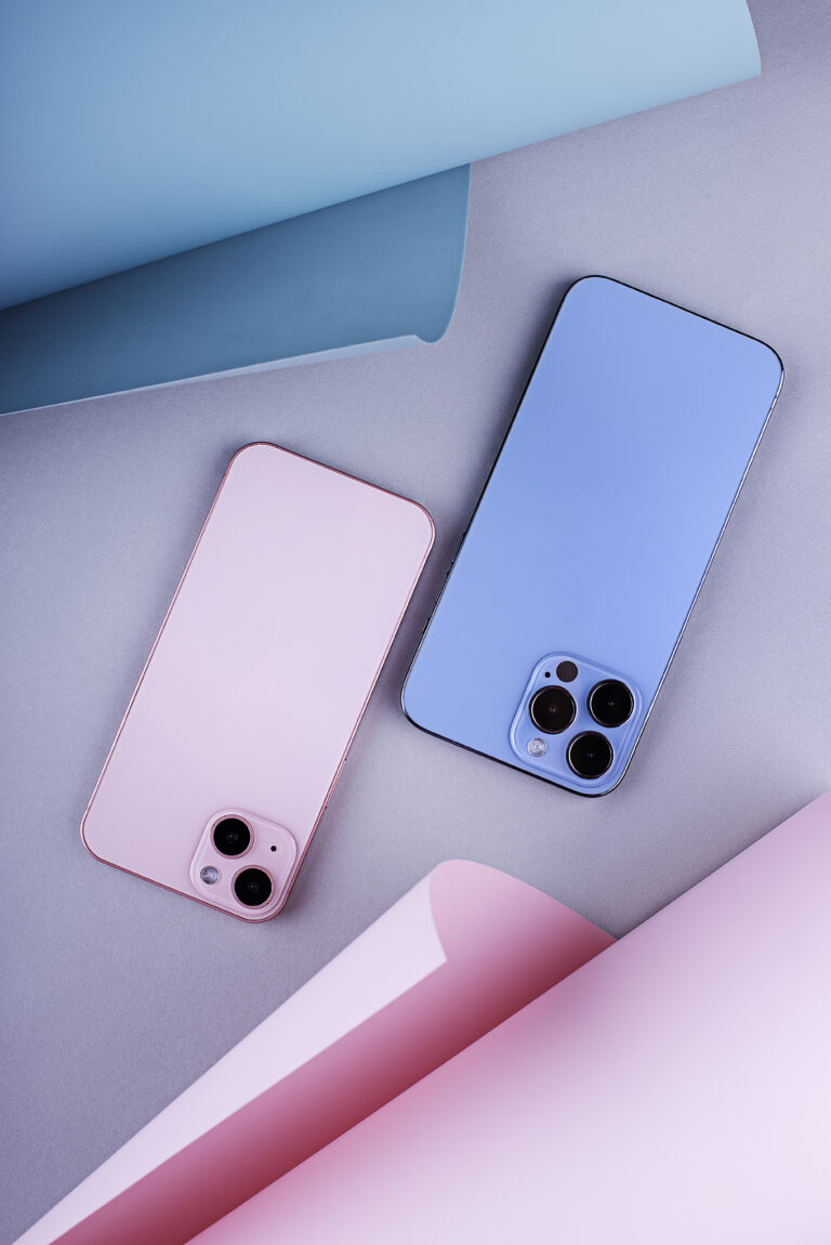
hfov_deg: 27.0
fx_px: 1729
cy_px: 622
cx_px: 416
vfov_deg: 39.6
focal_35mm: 50
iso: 100
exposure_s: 1/100
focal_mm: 50
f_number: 9
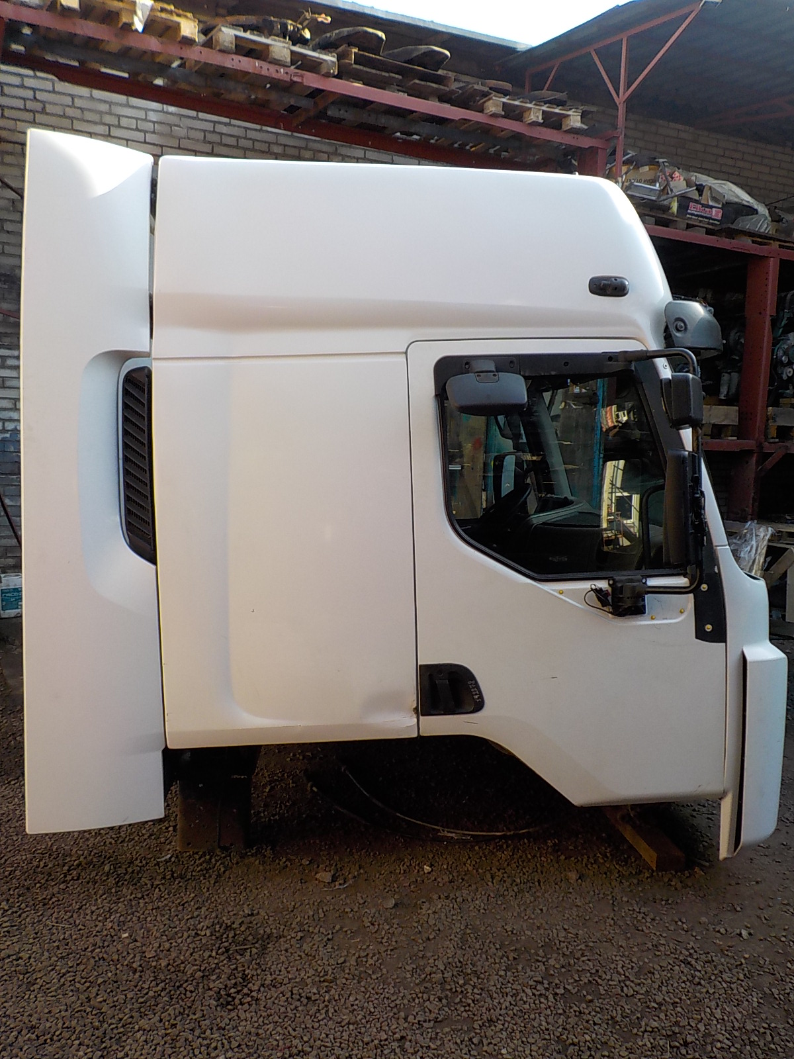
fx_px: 917
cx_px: 397
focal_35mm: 30
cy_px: 530
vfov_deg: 60.0
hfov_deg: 46.8
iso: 125
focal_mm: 4.1
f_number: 3.3
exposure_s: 1/200
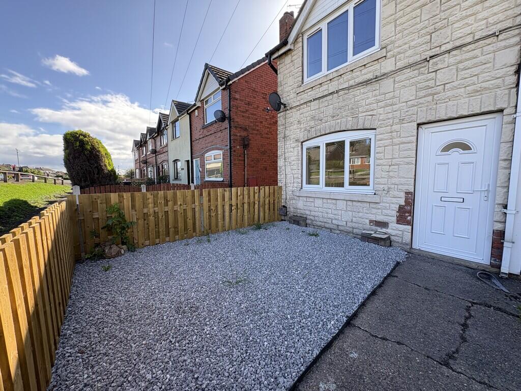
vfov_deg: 85.7
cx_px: 260
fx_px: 211
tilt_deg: -5.1
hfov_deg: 102.1
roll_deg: +0.7
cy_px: 196
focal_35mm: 14
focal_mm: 2.22
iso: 40
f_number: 2.2
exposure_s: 1/301
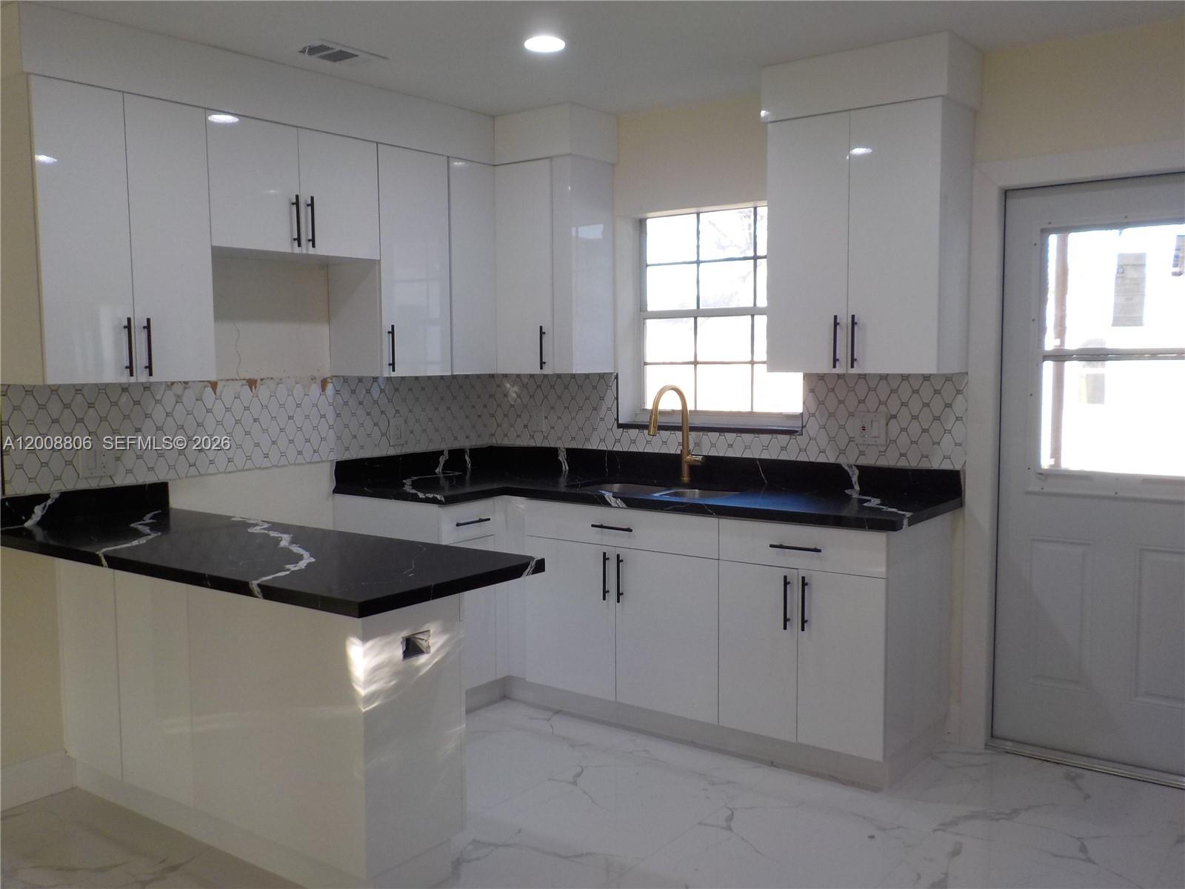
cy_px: 444
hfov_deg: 60.0
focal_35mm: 30
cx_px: 592
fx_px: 1027
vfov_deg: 46.8
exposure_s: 1/40
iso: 125
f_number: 3.3
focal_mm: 4.1
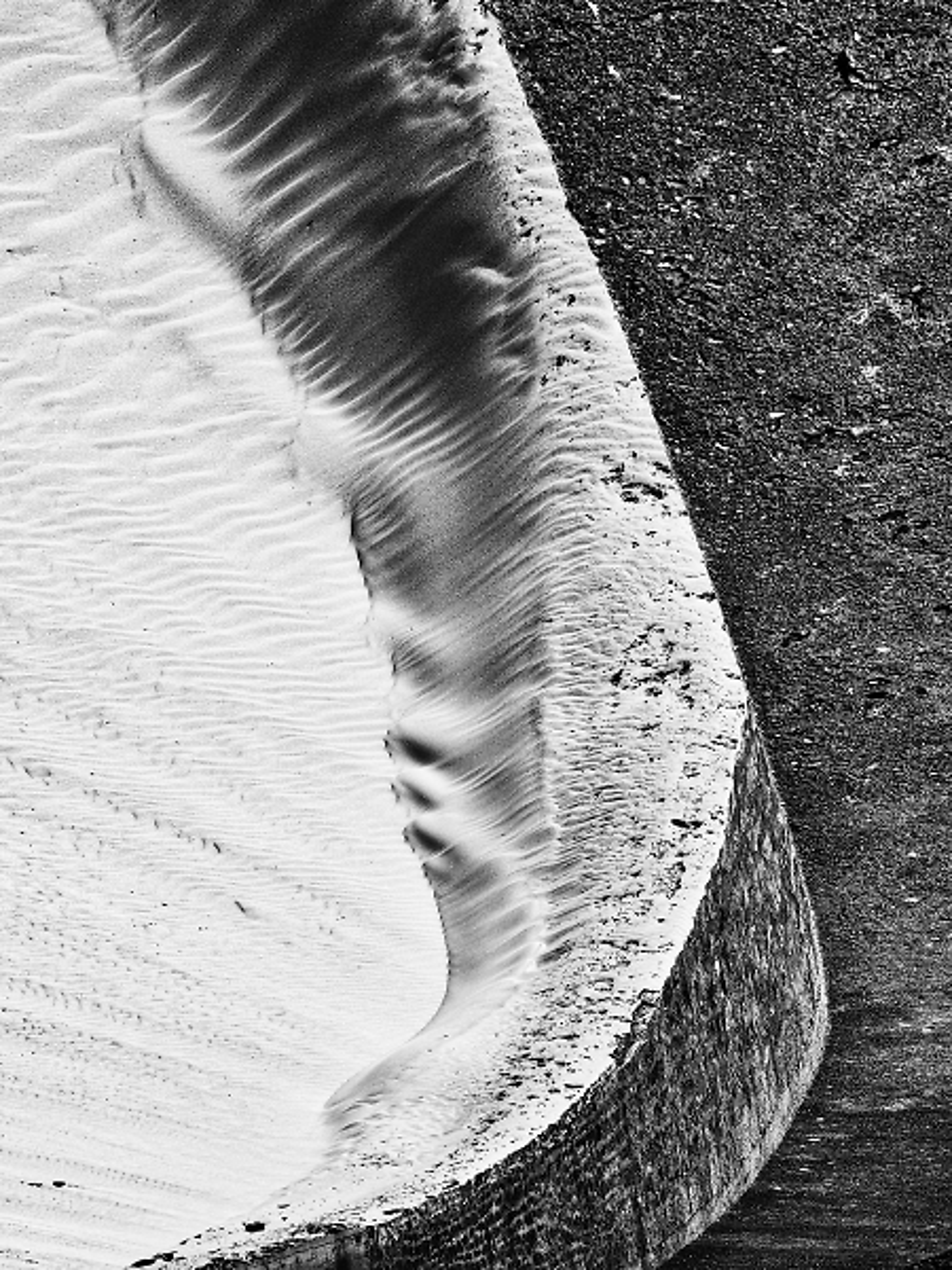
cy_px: 635
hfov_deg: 30.9
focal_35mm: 47
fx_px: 1723
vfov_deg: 40.4
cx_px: 476
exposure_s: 1/1250
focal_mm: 8.5
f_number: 4.5
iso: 100
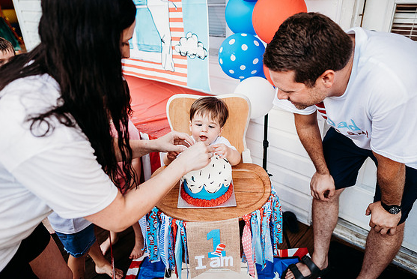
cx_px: 213
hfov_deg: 71.5
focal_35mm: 25
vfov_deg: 51.3
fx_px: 290
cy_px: 135
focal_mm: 24
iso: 400
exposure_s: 1/200
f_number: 2.5
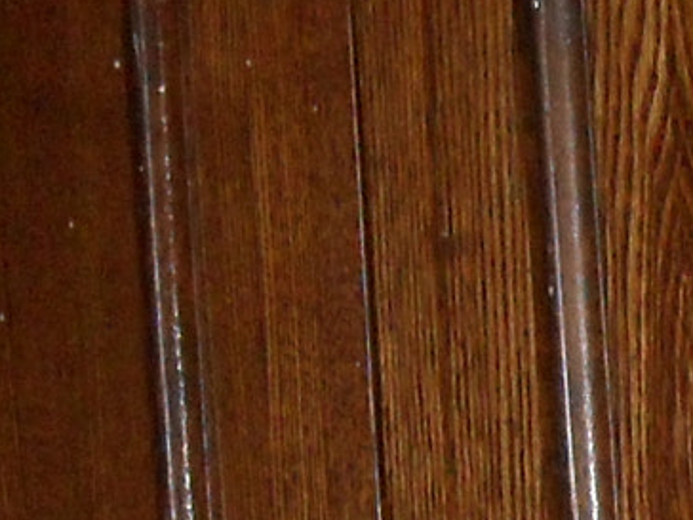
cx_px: 1382
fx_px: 4284
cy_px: 1330
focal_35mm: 214
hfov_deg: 8.7
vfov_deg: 6.5
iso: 200
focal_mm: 6.3
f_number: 2.8
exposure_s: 1/45
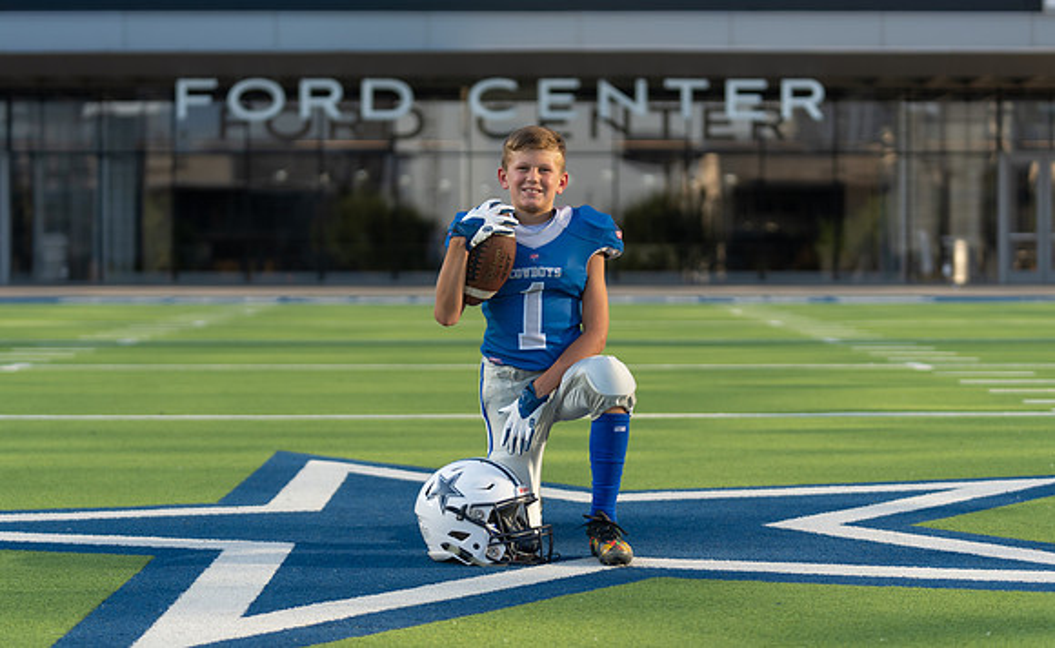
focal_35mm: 84
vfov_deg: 15.3
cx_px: 540
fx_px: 2412
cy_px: 303
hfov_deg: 24.7
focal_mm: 78
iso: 100
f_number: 2.8
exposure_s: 1/640
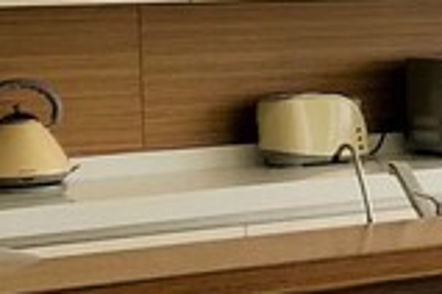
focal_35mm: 167
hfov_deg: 9.9
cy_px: 14
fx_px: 2050
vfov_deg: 8.2
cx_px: 1240
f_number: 1.7
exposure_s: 1/181
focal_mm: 4.25
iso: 100
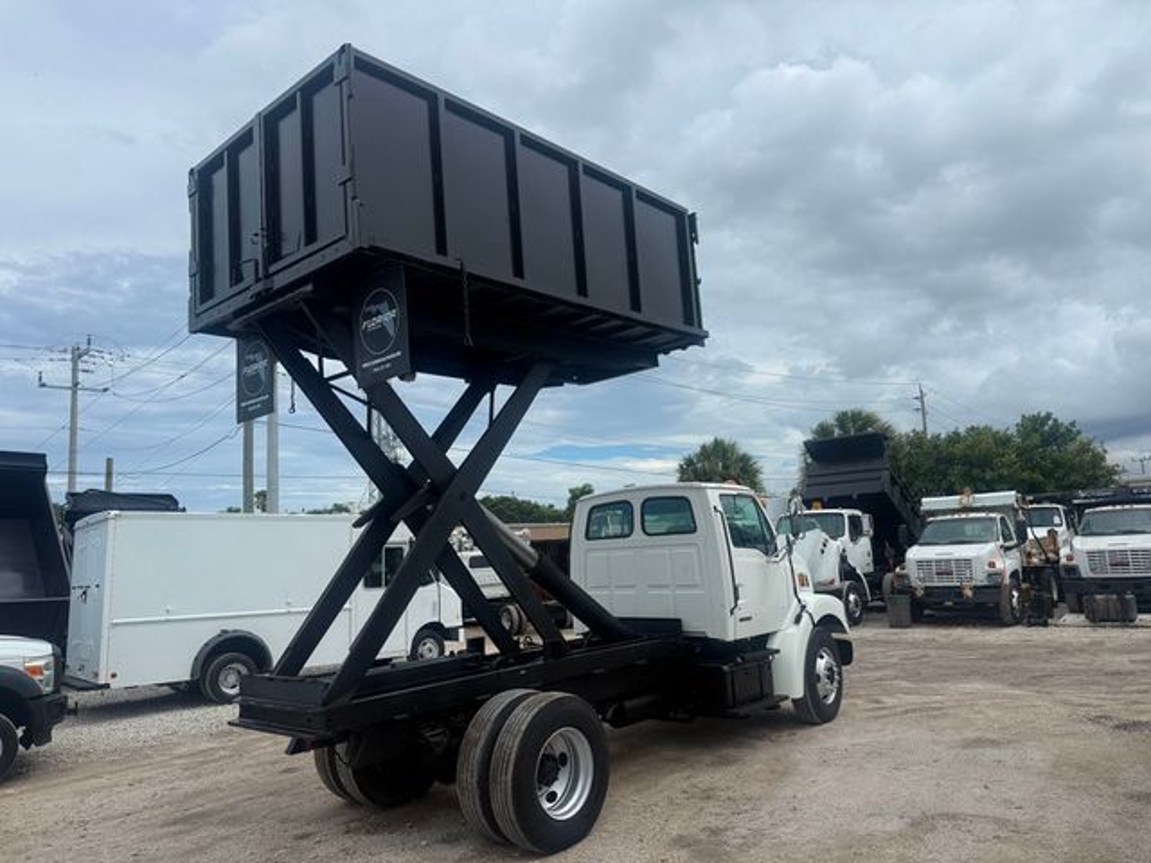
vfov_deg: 56.8
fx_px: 798
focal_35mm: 24
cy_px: 432
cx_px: 576
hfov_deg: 71.6
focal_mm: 6.76
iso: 80
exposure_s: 1/6173
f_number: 1.78
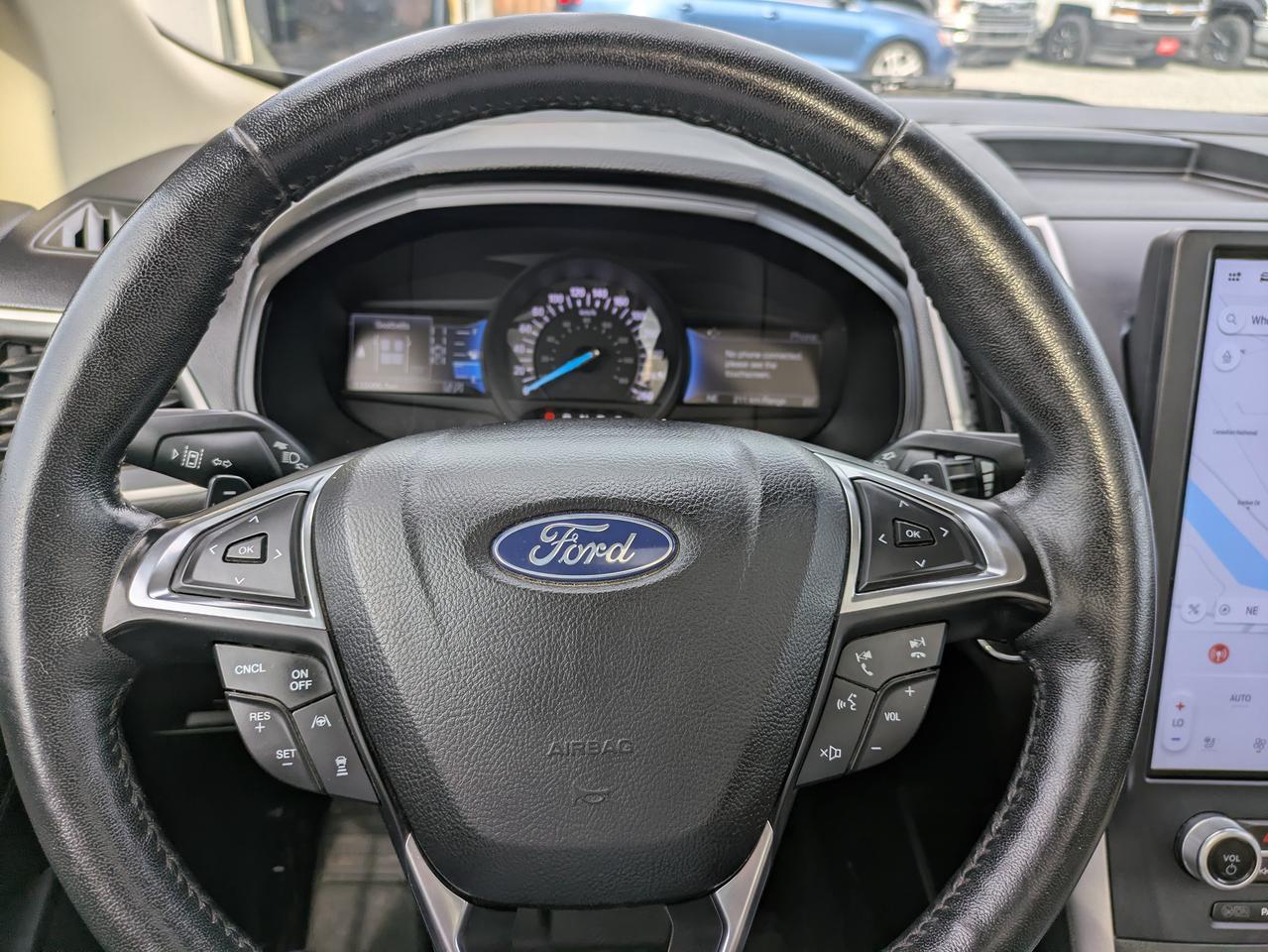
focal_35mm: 25
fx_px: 916
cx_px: 634
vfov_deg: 54.9
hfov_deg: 69.4
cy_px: 476
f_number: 1.89
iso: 39
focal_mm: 5.43
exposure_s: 1/313
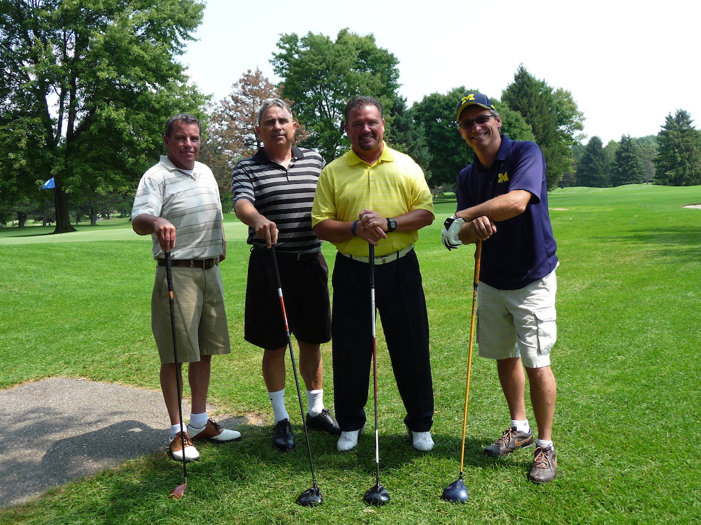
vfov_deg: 39.6
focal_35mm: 36
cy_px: 262
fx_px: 729
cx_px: 350
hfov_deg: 51.4
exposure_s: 1/400
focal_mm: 6
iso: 100
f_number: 3.7
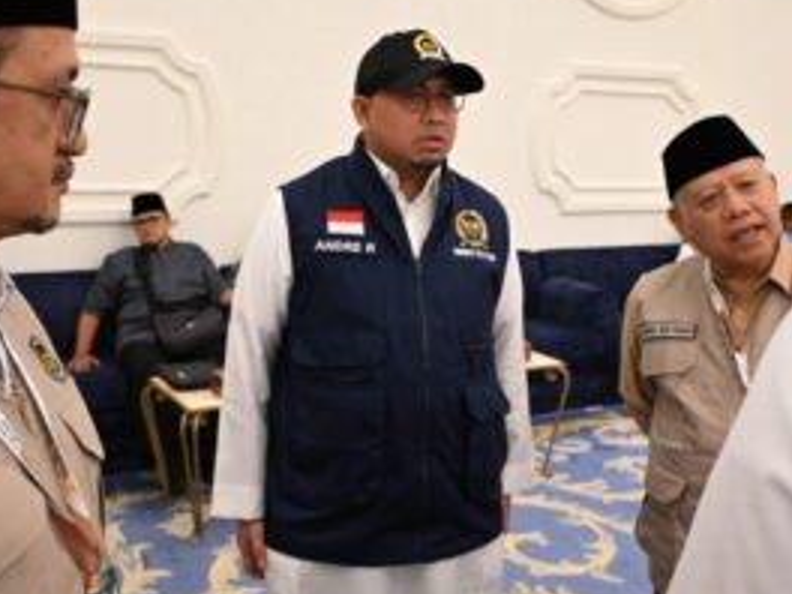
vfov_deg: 34.3
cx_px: 411
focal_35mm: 42
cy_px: 243
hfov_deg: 44.8
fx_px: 961
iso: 5000
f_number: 4
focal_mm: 24
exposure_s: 1/258
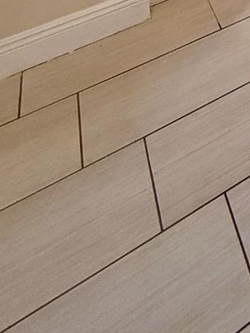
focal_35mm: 52
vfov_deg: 22.4
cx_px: 423
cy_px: -259
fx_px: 501
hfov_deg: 21.1
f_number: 2.2
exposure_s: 1/120
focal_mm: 2.22
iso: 160
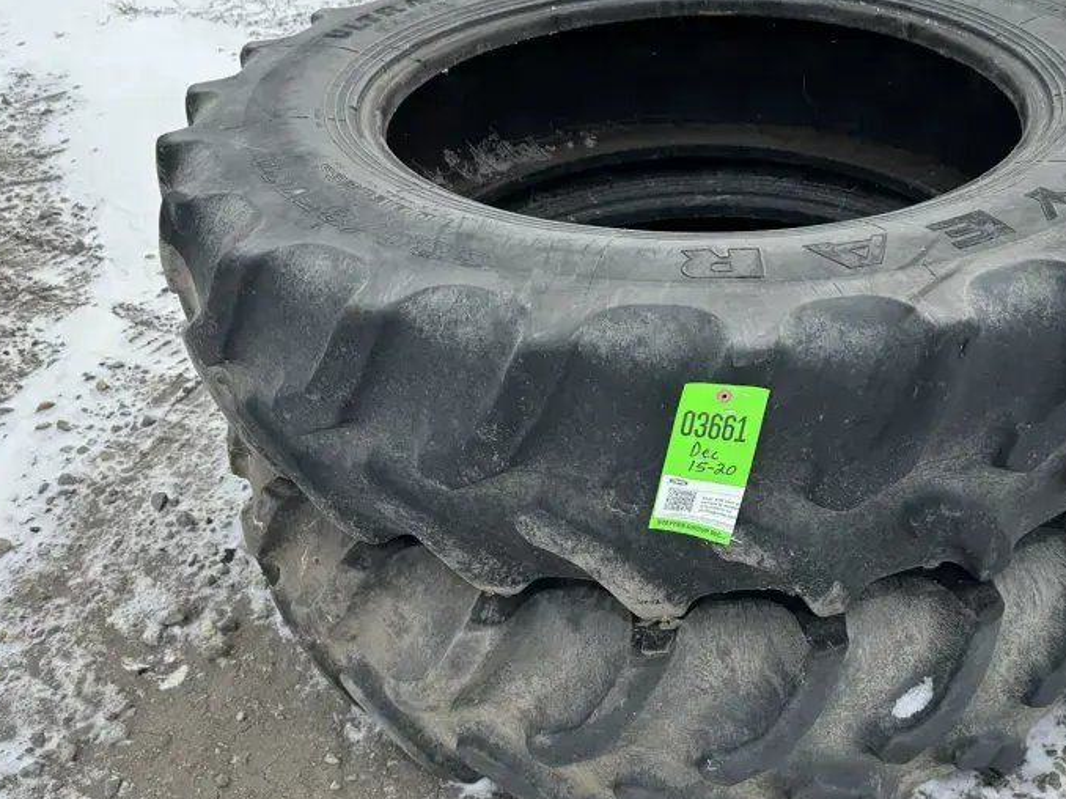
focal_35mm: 34
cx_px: 687
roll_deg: +3.5
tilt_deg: -29.5
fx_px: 1047
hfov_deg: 53.2
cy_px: 371
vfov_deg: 41.7
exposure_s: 1/1076
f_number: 1.78
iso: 80
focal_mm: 6.86
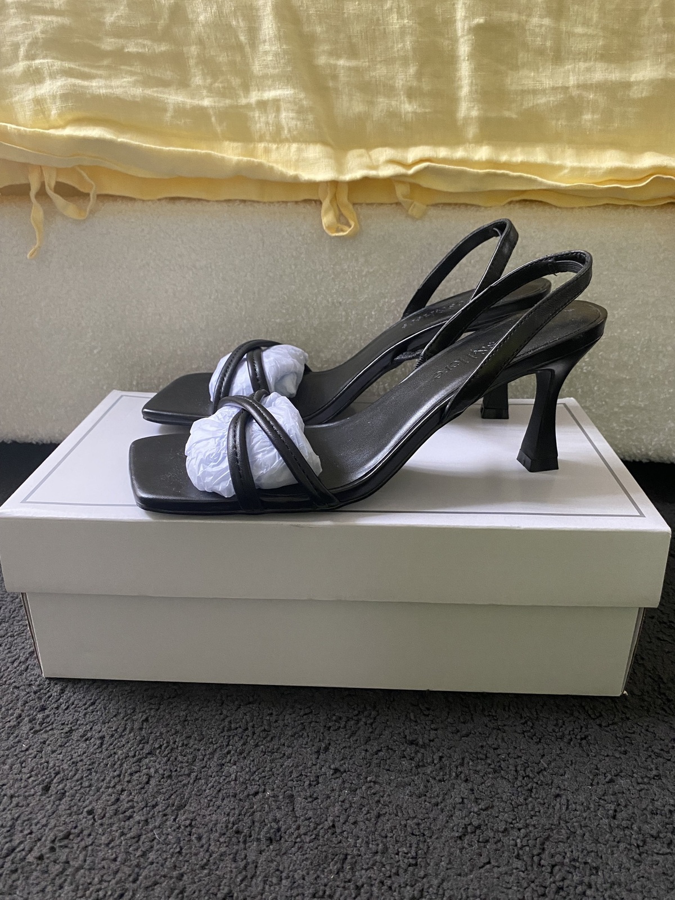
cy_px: 450
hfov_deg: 53.1
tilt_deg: -24.4
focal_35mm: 26
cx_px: 338
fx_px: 676
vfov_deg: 67.3
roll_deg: -0.1
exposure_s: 1/49
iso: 500
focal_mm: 4.25
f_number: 1.8
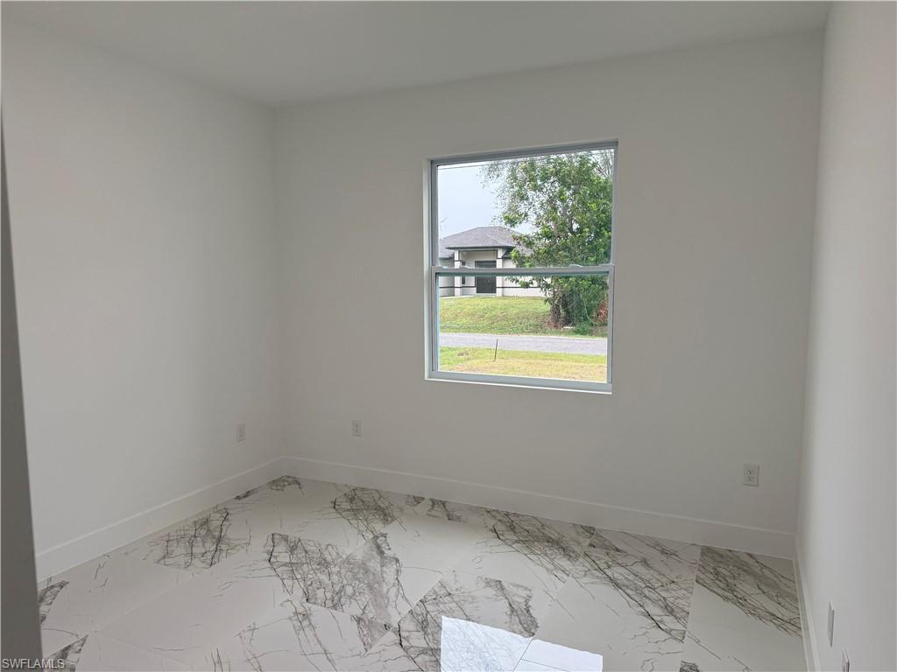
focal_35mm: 24
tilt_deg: -5.1
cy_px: 336
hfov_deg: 71.6
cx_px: 448
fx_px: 622
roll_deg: +0.4
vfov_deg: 56.8
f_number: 1.78
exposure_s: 1/137
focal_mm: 6.76
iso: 100
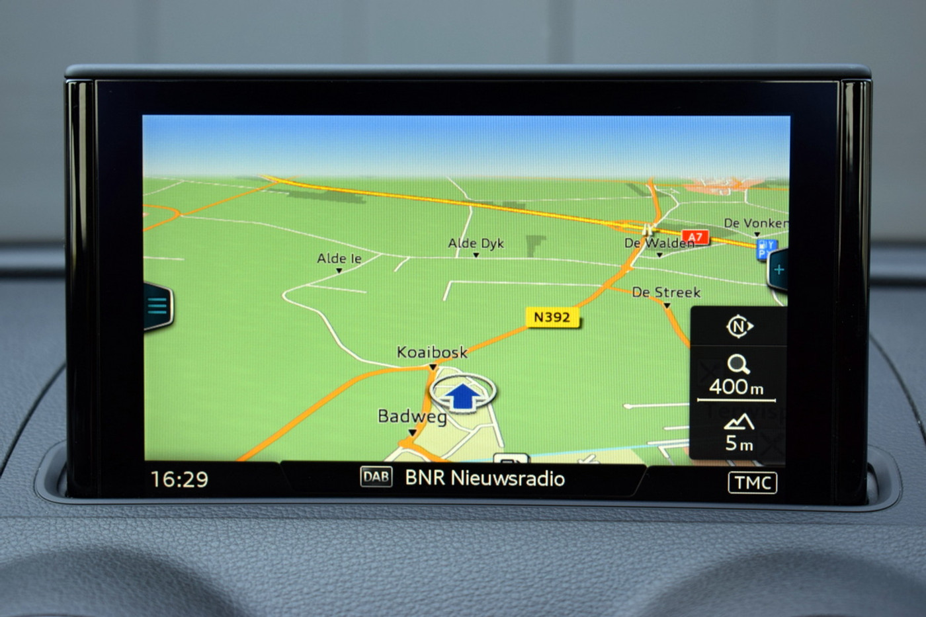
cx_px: 463
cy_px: 308
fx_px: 2006
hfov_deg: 26.0
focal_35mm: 78
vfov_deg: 17.5
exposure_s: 1/80
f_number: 5.6
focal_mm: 52
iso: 400
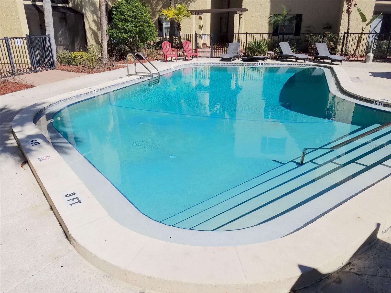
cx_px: 196
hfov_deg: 67.3
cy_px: 146
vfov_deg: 53.1
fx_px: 294
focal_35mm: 26
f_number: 1.7
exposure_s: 1/4896
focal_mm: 4.2
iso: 50
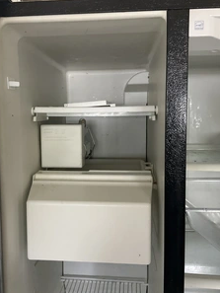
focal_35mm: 39
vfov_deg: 47.8
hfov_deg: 36.7
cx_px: 90
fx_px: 330
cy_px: 147
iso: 250
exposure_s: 1/40
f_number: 1.8
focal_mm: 3
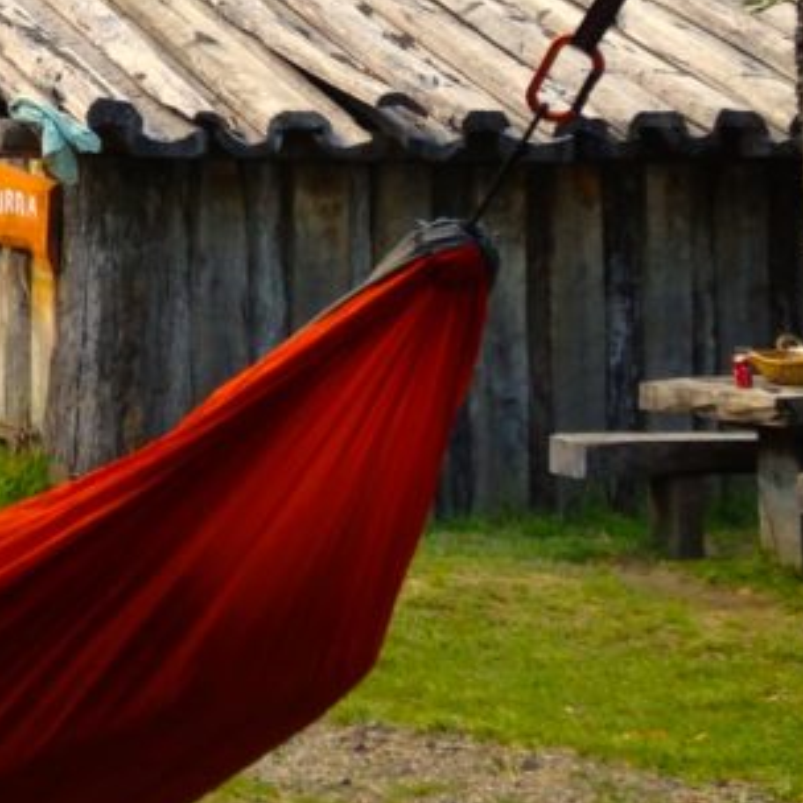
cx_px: -3
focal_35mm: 115
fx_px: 3018
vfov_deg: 14.7
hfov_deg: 14.9
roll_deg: -0.3
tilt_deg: +8.5
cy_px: -122
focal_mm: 4.12
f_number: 2.4
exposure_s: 1/40
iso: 50
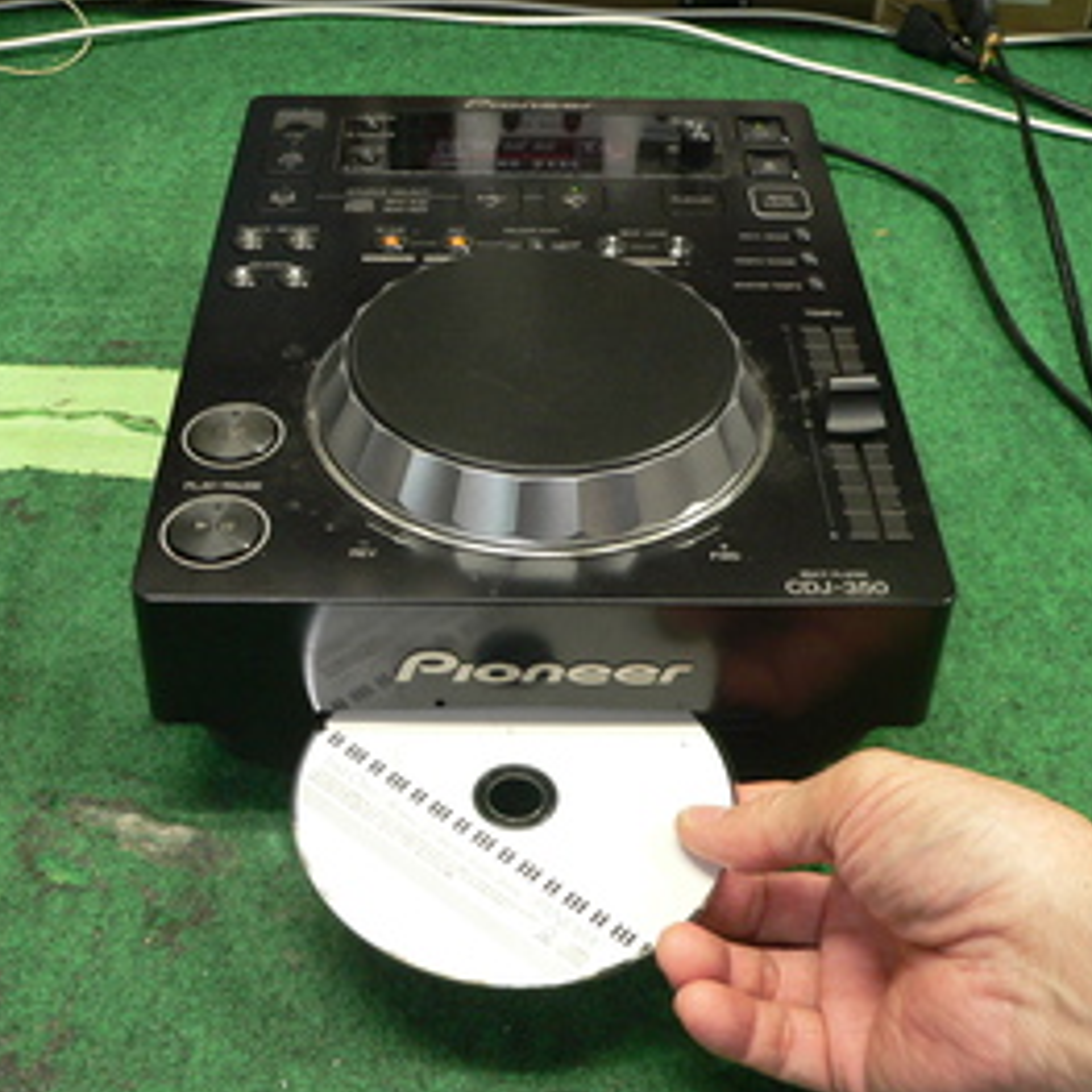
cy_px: 575
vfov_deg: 36.8
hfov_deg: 36.8
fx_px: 1642
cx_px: 498
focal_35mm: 46
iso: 200
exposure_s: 1/15
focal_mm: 6
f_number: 2.8
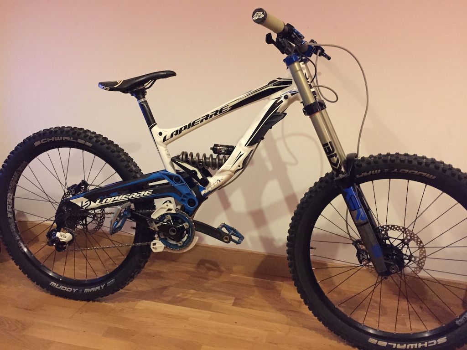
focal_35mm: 29
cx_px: 234
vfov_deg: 48.2
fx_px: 391
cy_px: 175
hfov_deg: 61.7
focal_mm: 4.15
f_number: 2.2
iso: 500
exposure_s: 1/15
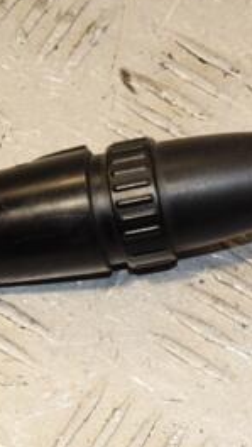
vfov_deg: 10.4
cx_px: 387
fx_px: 2453
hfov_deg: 5.8
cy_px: 178
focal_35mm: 207
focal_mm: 58
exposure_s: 1/200
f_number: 9
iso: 800
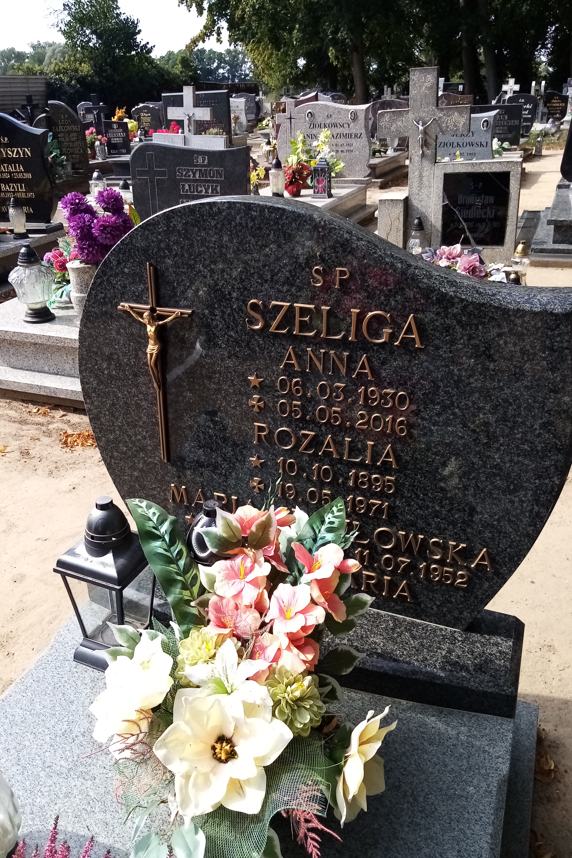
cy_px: 430
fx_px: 667
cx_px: 265
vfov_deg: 65.5
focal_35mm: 28
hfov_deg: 46.4
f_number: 1.8
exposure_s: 1/587
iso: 109
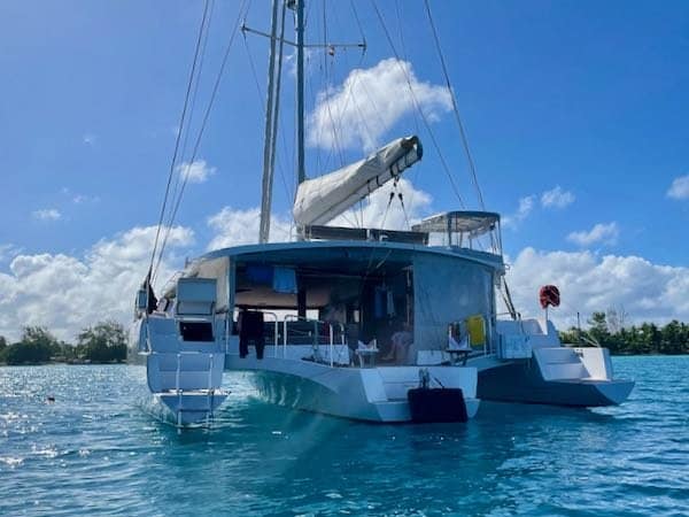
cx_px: 344
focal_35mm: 26
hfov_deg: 67.3
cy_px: 258
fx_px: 518
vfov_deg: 53.1
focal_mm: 4.2
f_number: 1.6
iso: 32
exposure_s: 1/5814
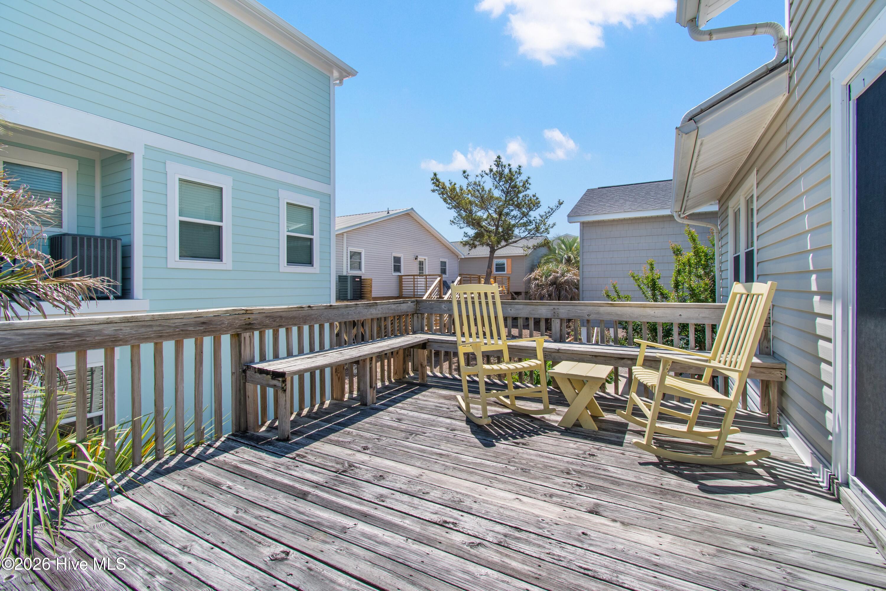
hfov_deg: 100.4
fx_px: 369
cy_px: 296
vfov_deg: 77.3
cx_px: 443
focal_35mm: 15
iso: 100
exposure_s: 1/250
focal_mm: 10
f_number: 8
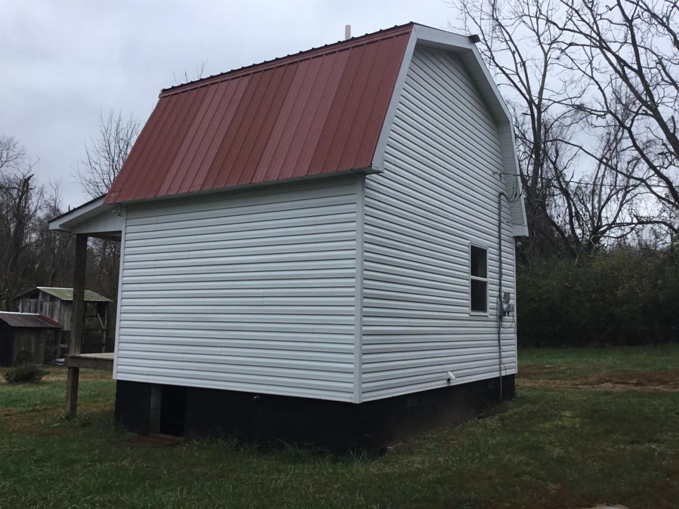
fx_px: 608
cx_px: 340
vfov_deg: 45.4
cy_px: 254
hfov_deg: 58.4
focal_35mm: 31
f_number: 2.4
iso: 25
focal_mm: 3.3
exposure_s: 1/604
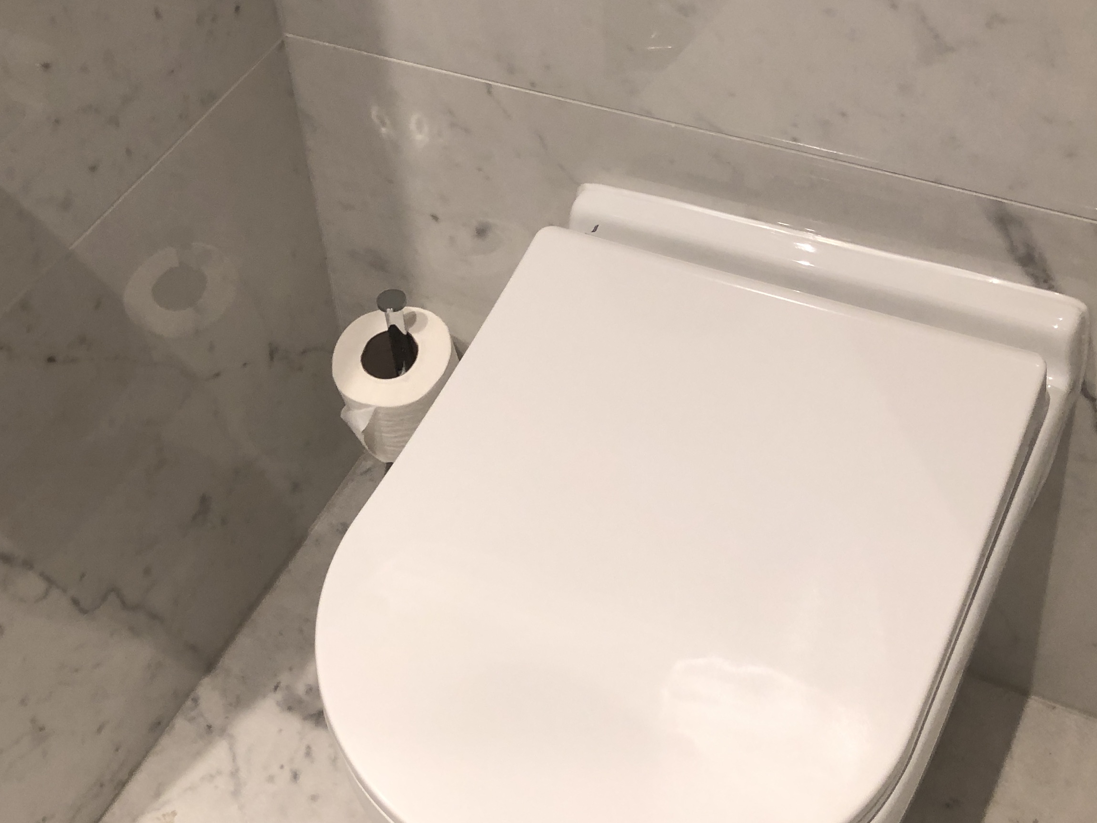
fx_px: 1553
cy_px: 351
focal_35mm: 49
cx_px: 385
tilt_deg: -45.5
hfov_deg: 38.6
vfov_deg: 29.6
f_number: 1.8
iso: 40
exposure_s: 1/17
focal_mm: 3.99
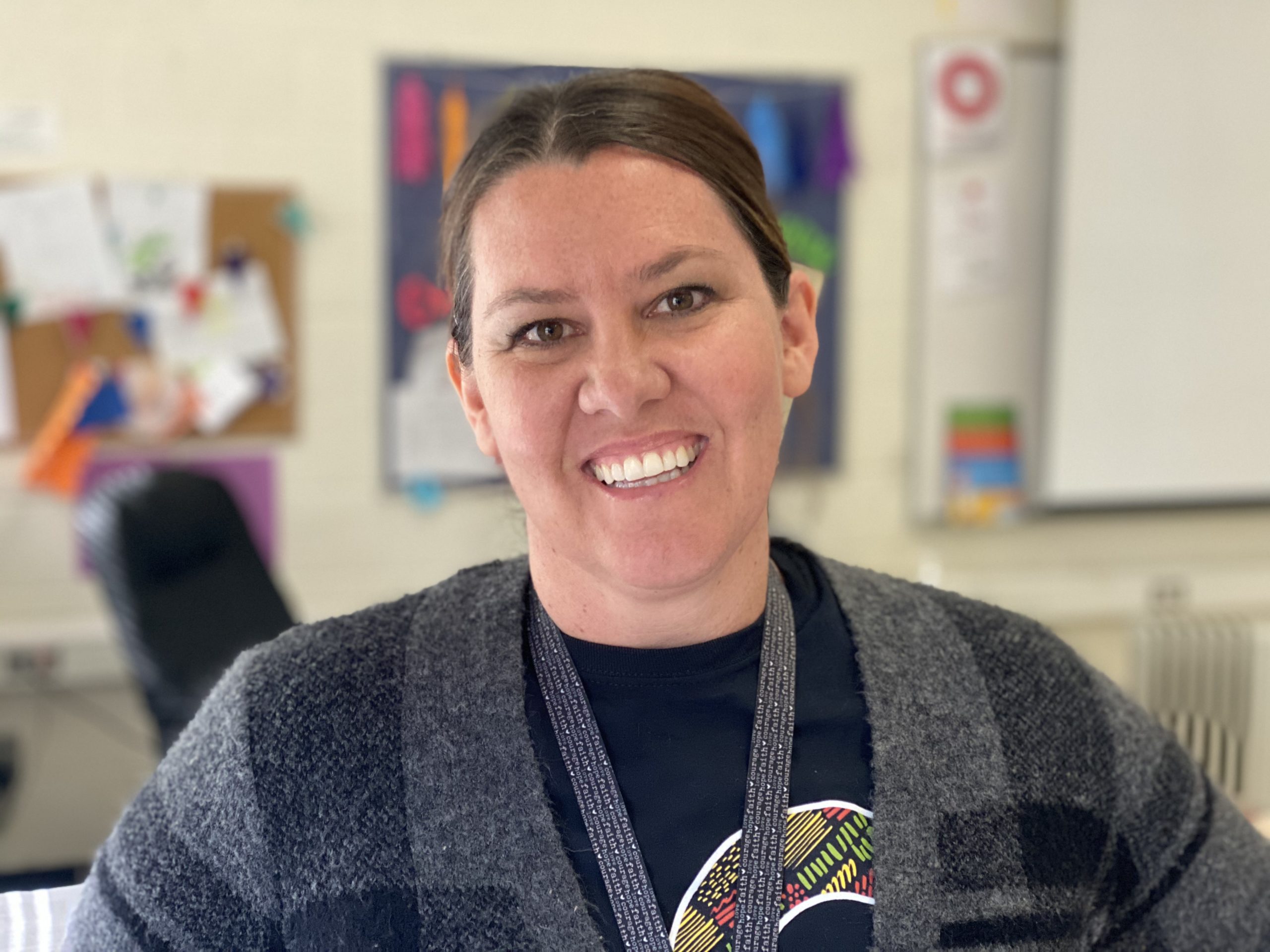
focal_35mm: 52
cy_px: 476
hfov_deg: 36.8
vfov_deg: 28.0
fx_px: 1908
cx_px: 635
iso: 200
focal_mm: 6
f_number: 2
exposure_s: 1/122
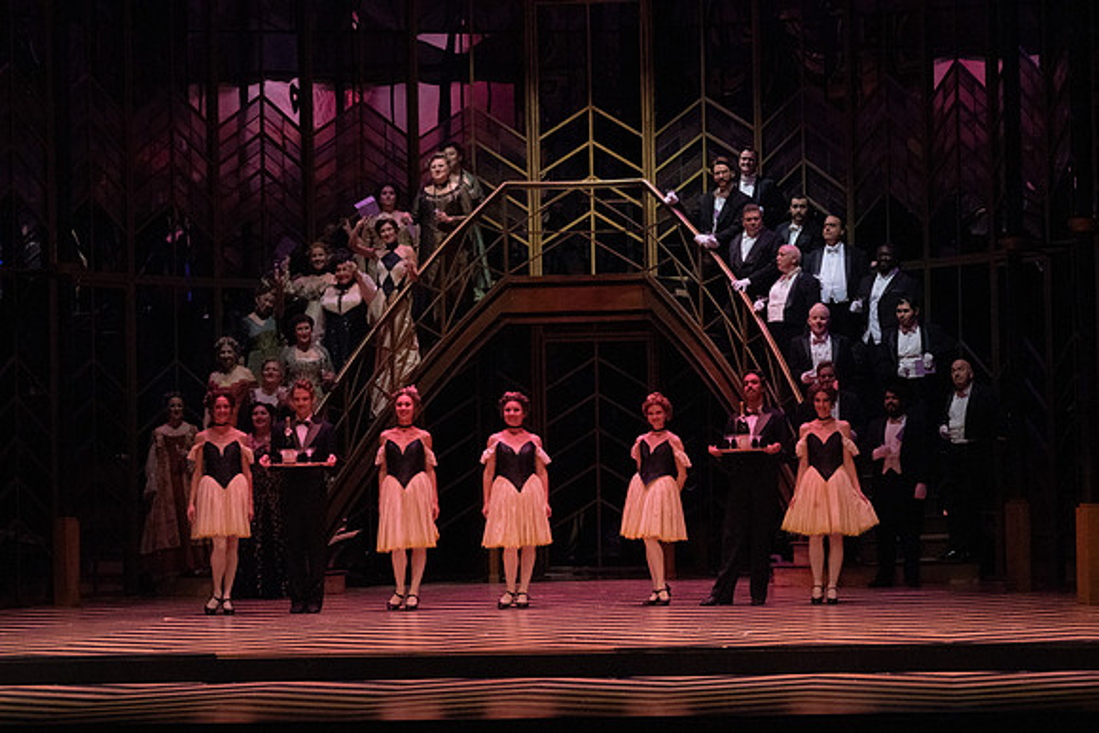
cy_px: 366
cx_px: 550
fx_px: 3298
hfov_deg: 18.9
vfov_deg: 12.7
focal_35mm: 108
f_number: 14
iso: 12800
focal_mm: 108
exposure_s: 1/400
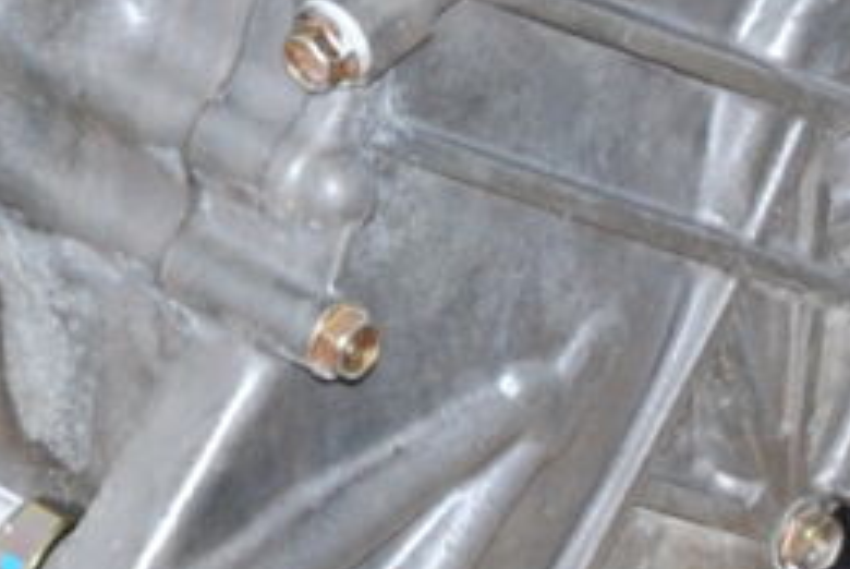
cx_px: -134
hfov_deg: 4.5
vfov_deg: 3.0
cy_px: -142
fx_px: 10897
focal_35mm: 461
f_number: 5.6
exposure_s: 1/200
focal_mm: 50
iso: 400
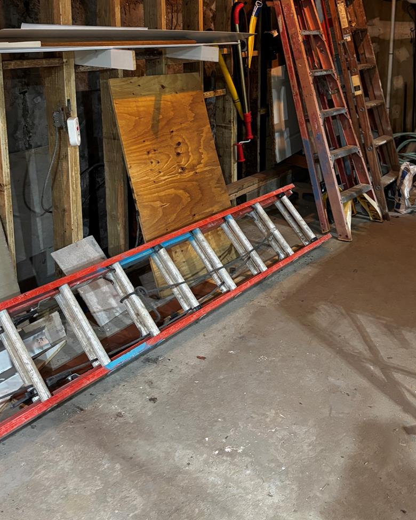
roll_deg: +2.4
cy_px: 145
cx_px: 205
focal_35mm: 40
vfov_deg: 44.6
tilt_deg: -10.3
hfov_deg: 37.3
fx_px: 616
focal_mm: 5.96
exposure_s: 1/40
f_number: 1.6
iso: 400
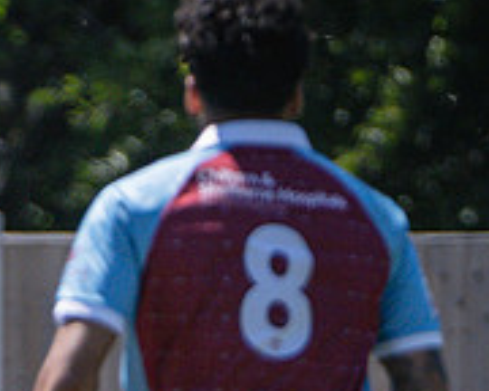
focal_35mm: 2622
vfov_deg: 0.6
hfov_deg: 0.7
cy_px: 507
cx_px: -347
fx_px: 37947
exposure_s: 1/2500
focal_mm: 340
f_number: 4
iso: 400
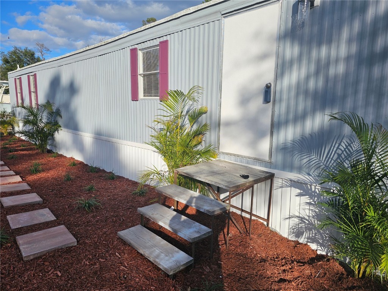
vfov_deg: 58.9
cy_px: 146
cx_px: 194
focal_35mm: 23
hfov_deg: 73.9
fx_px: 258
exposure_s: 1/1055
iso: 10
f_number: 1.7
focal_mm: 6.3
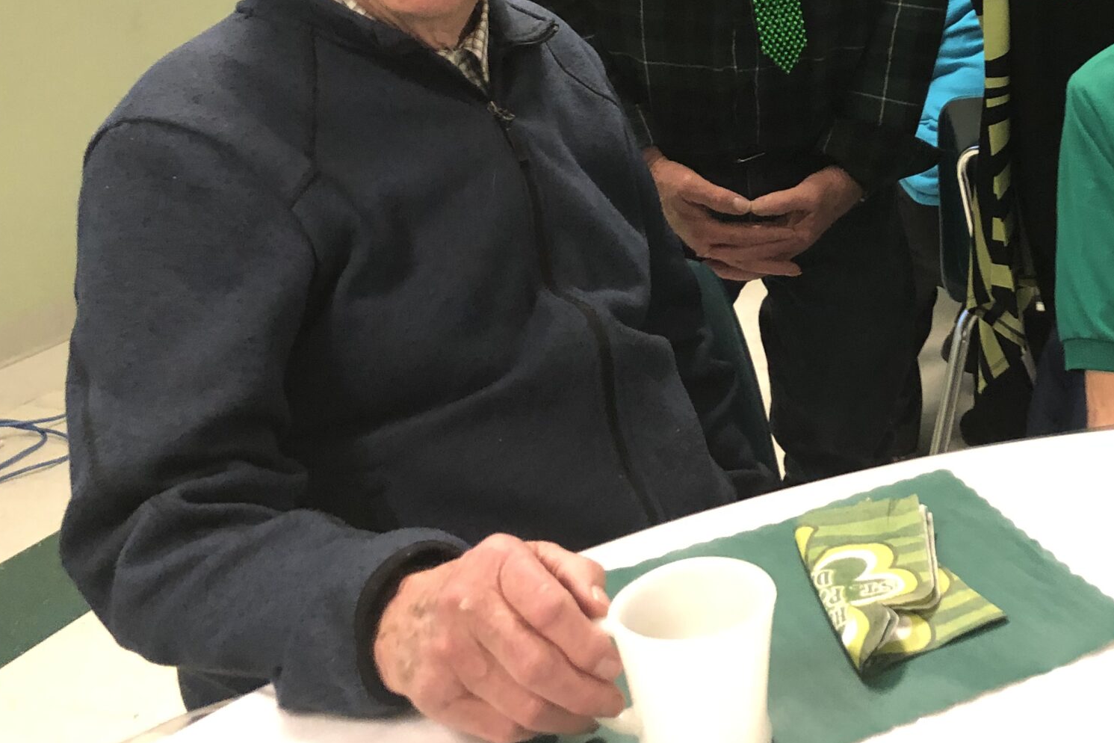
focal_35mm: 50
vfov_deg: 26.1
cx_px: 946
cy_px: 65
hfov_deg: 37.6
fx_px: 1547
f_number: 1.8
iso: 100
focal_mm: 4
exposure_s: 1/15
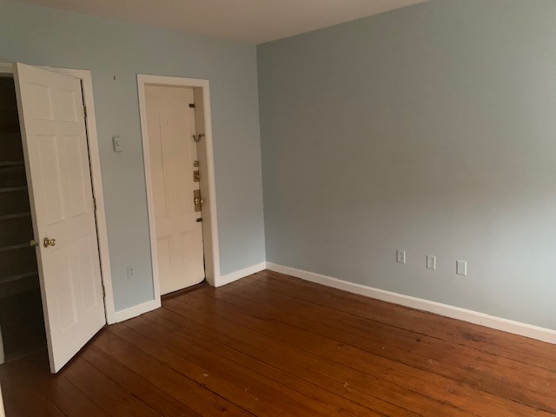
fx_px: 418
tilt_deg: -8.6
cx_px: 278
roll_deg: +2.6
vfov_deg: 53.1
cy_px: 208
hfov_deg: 67.3
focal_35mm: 26
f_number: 1.8
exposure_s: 1/25
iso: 640
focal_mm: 4.25
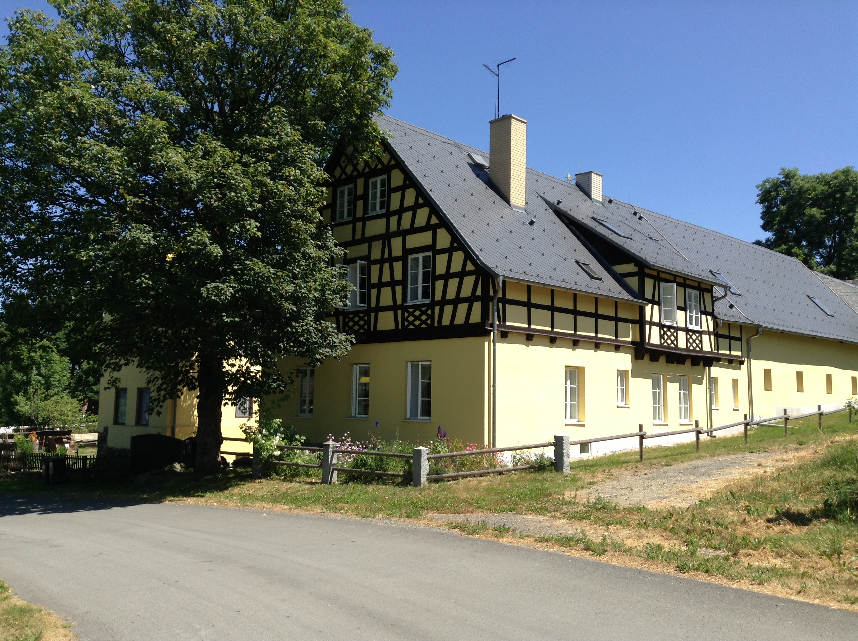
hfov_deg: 55.4
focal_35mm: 33
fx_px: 817
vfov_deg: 42.8
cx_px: 429
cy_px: 320
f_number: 2.4
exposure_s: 1/742
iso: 32
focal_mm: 3.3
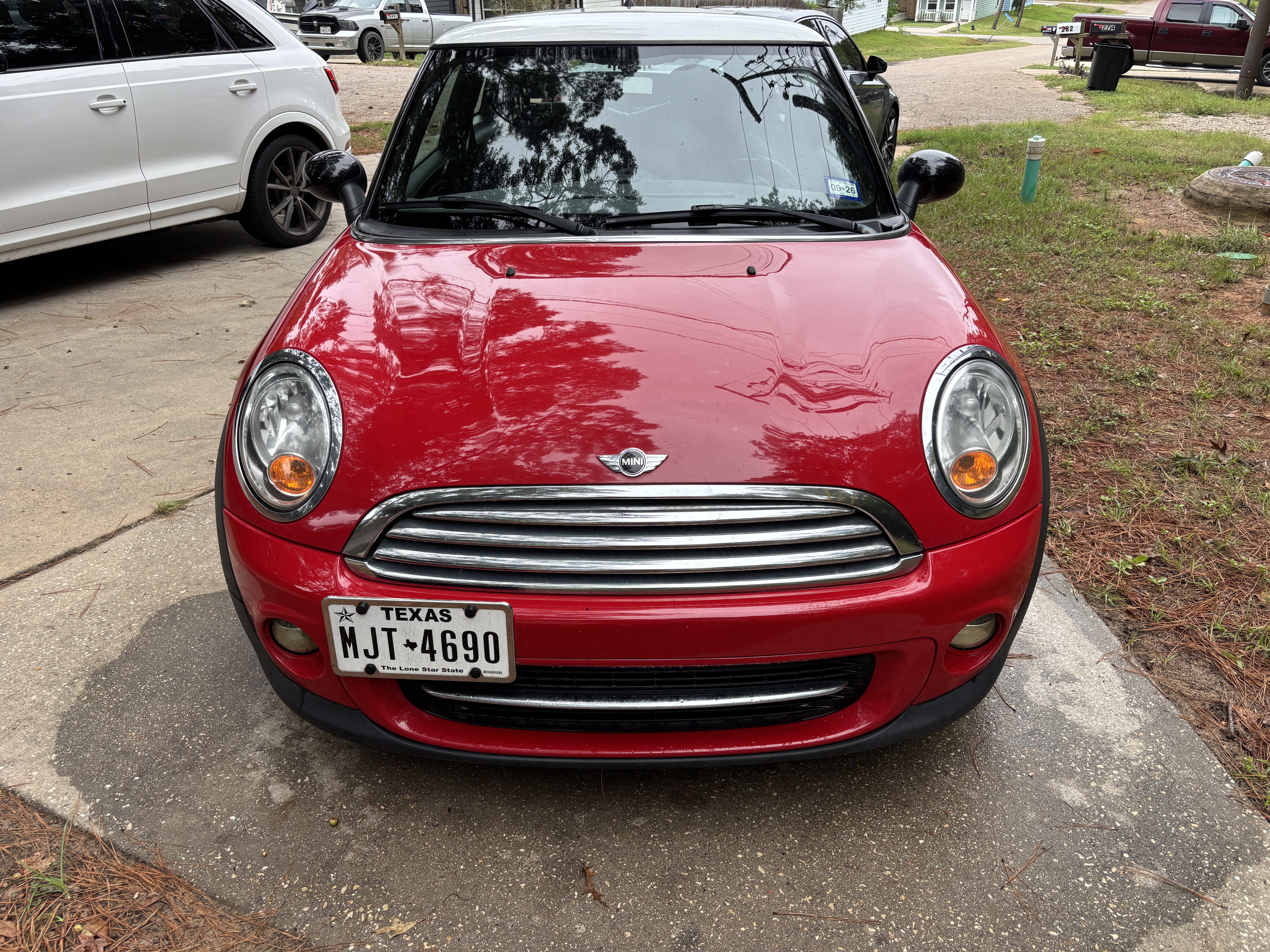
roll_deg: +0.6
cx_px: 635
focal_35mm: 26
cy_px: 476
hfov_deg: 67.3
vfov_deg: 53.1
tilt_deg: -28.1
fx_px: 954
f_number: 1.6
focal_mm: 5.96
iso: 40
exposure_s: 1/173
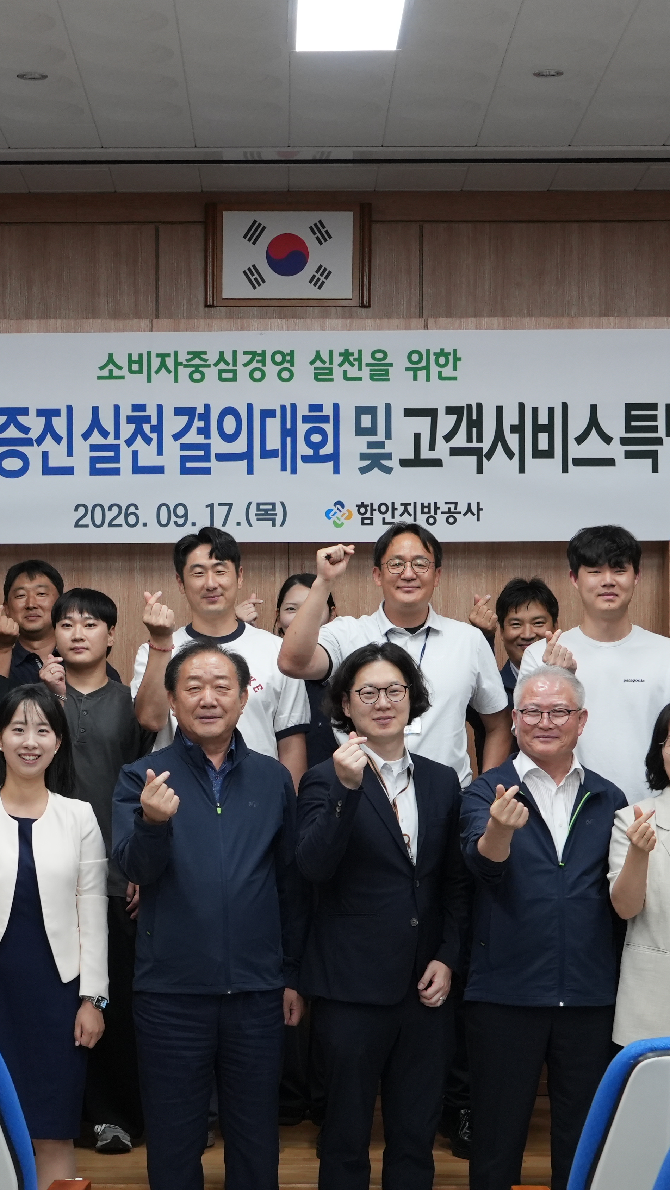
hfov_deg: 15.9
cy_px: 821
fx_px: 2400
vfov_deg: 27.6
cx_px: 242
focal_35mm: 76
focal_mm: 35
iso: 1600
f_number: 5
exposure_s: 1/160
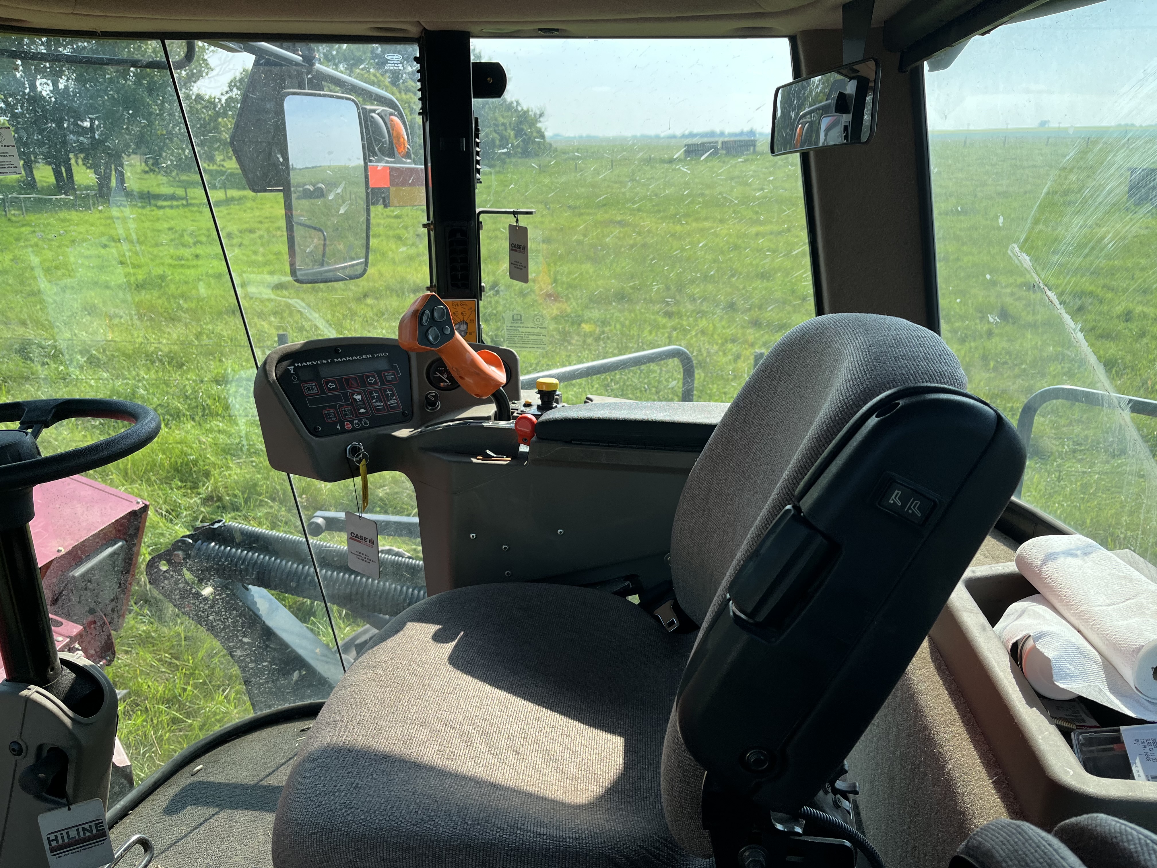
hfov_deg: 67.3
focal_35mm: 26
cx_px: 578
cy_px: 434
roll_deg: +0.4
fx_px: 869
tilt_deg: -18.9
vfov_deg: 53.1
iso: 50
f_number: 1.6
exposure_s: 1/1199
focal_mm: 5.1
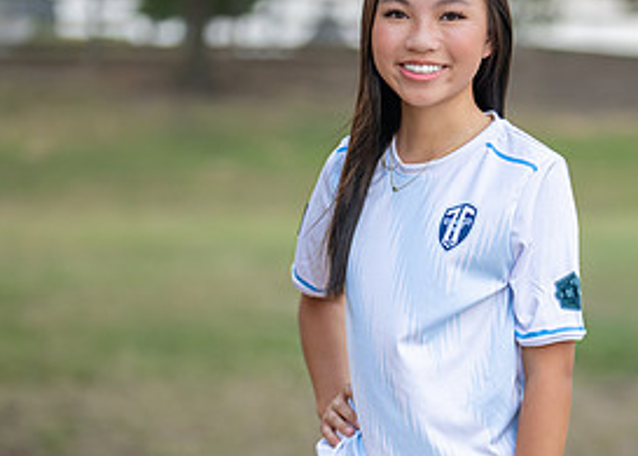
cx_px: 439
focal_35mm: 123
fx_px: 2229
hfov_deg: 16.2
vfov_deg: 11.7
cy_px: 301
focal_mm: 50
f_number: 1.2
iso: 125
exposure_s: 1/1250
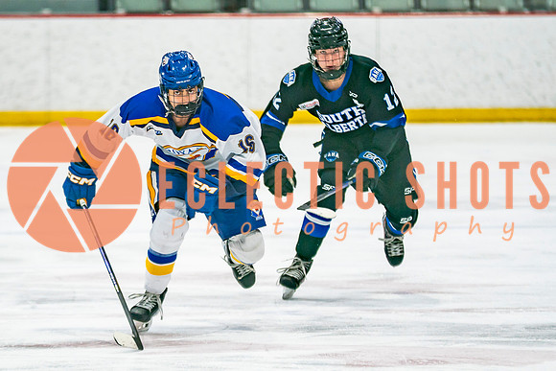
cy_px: 240
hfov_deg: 4.8
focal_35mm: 426
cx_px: 235
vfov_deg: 3.2
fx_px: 6576
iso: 400
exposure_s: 1/640
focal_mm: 200
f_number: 2.8
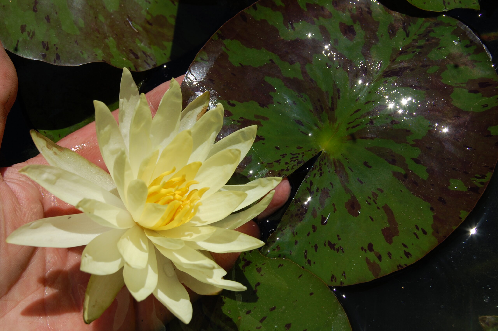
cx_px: 249
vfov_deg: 23.7
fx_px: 788
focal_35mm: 57
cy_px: 166
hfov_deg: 35.1
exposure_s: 1/640
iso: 200
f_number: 13
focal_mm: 38
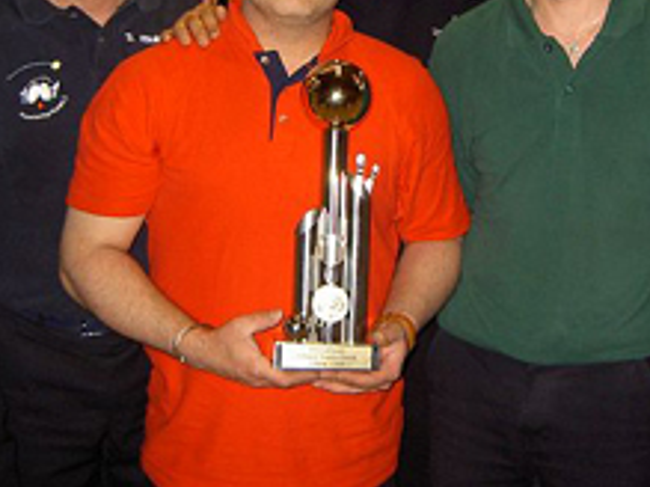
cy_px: 134
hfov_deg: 27.8
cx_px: 359
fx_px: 1314
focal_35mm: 70
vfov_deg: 20.9
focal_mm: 5.6
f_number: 2.8
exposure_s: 1/60
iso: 100
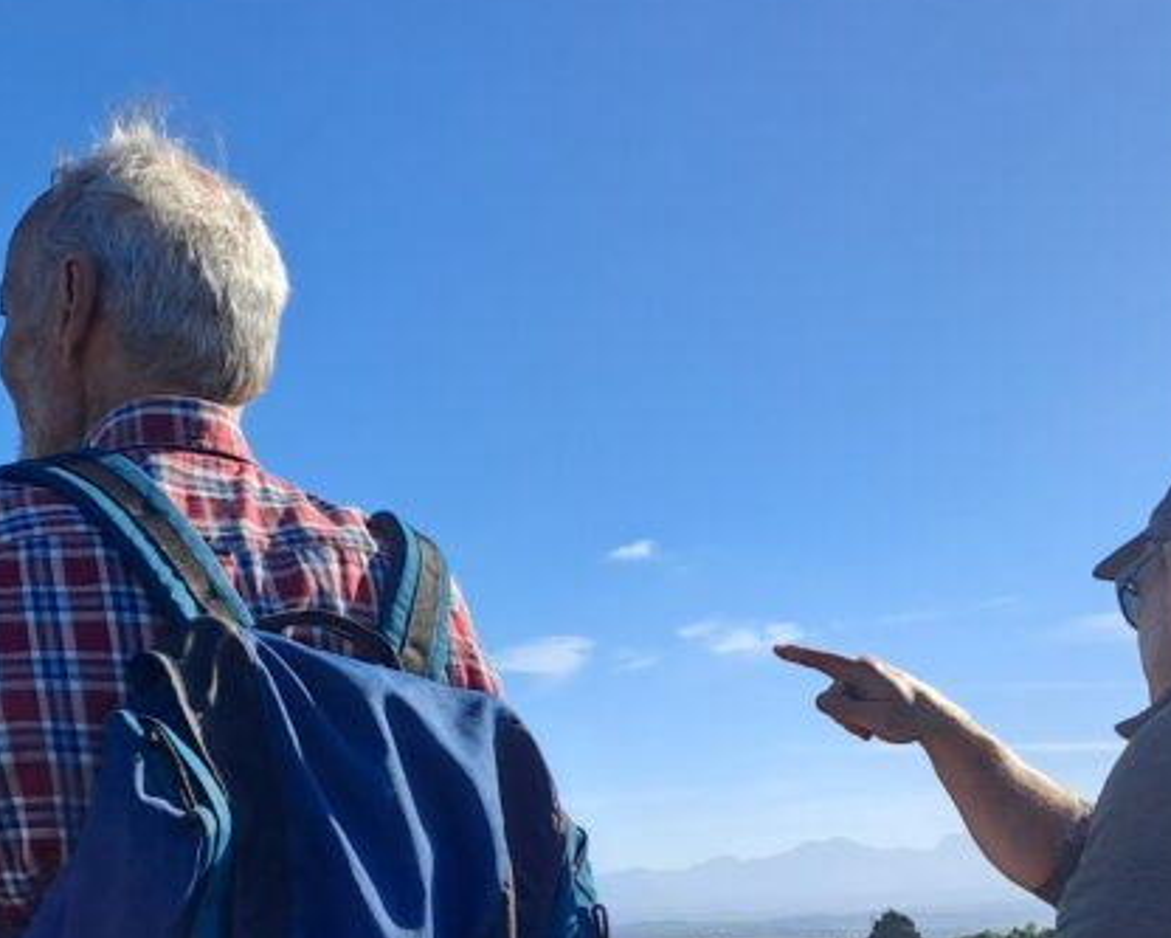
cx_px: 439
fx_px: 2080
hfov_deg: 31.3
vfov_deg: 24.2
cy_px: 949
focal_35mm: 60
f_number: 1.8
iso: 32
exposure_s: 1/1506
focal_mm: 4.65
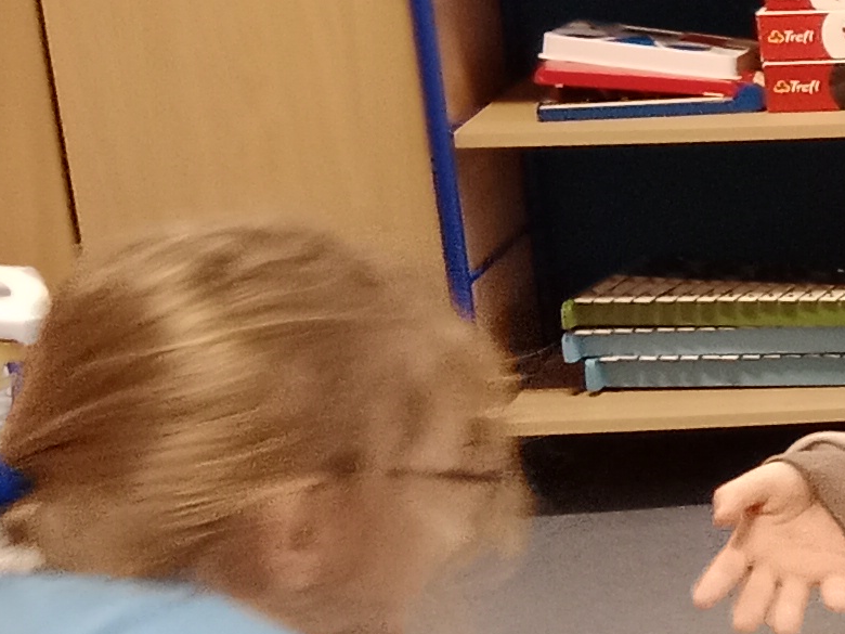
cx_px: 1974
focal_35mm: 136
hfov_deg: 12.0
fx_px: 3320
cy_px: 392
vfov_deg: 10.9
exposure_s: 1/33.3
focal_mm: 3.96
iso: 1630
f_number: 1.8
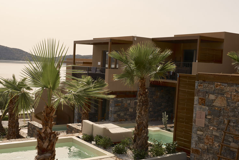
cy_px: 81
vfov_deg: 28.4
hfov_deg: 41.4
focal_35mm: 48
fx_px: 316
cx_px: 104
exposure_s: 1/1000
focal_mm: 34.4
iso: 320
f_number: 8
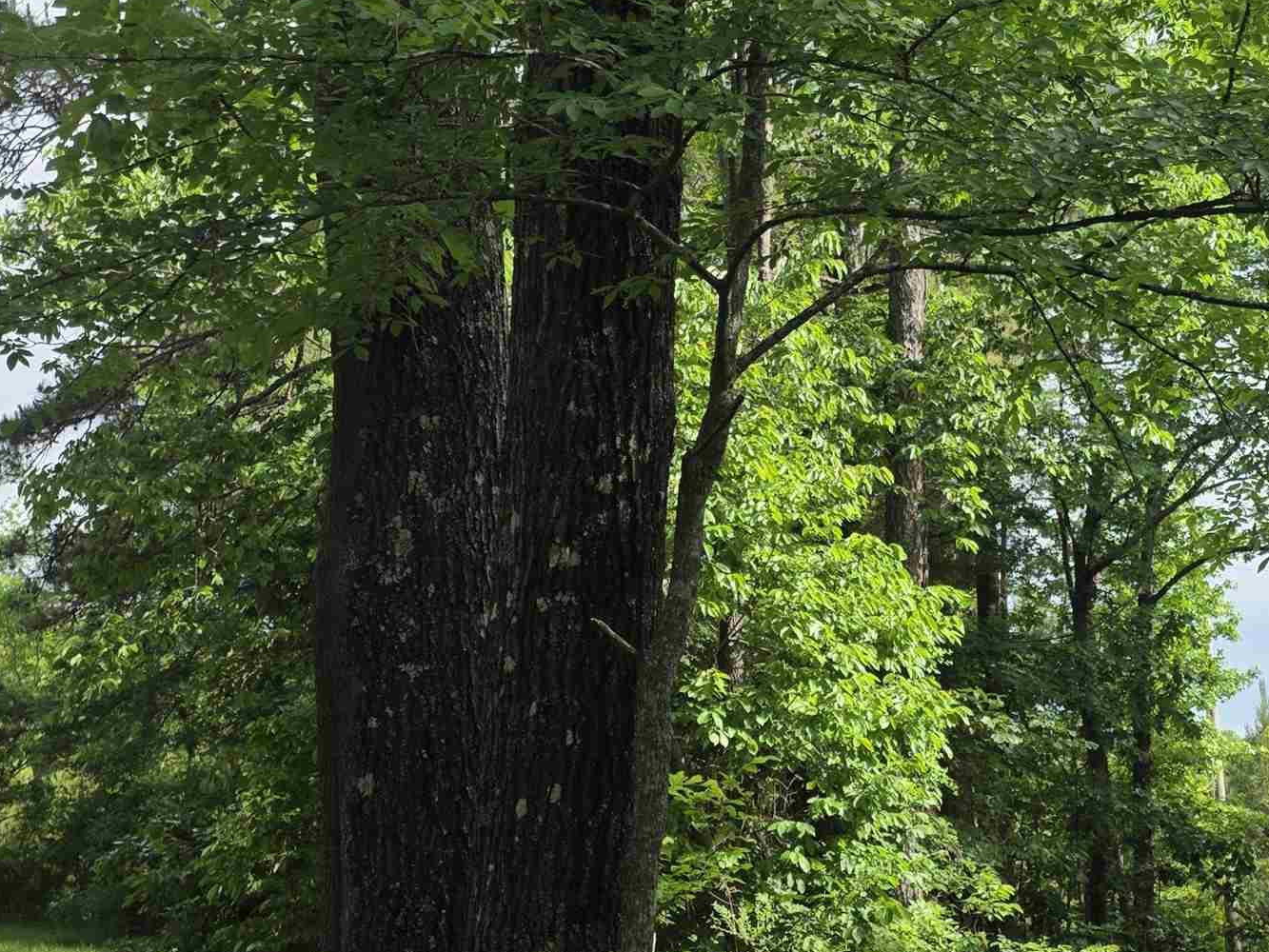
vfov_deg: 27.5
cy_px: 433
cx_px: 743
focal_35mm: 53
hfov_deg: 36.1
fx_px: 1943
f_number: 1.7
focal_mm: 6.3
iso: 80
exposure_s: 1/2497
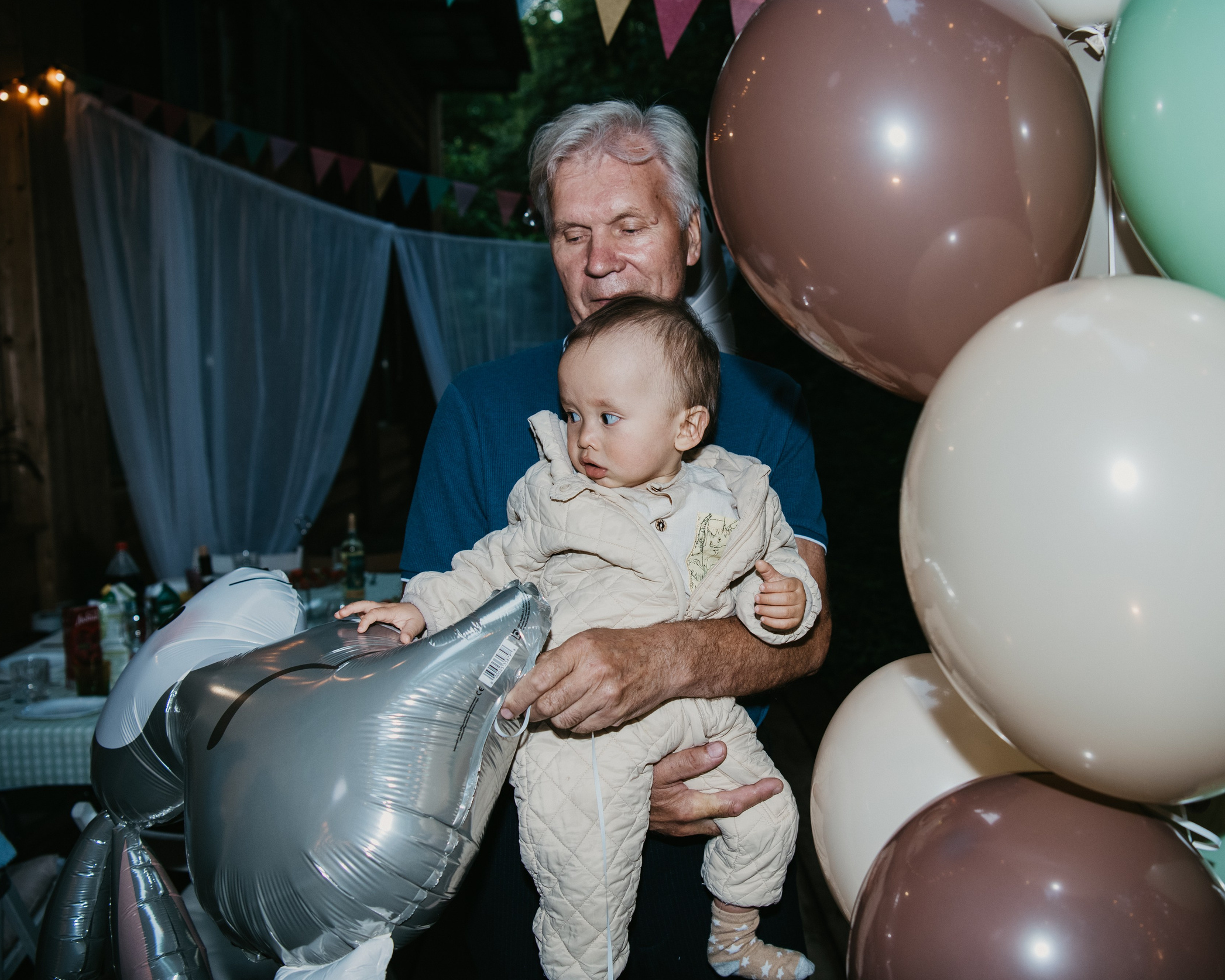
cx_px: 711
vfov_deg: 47.1
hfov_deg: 56.9
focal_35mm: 31
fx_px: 1124
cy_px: 494
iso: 400
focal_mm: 27
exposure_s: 1/160
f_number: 3.5
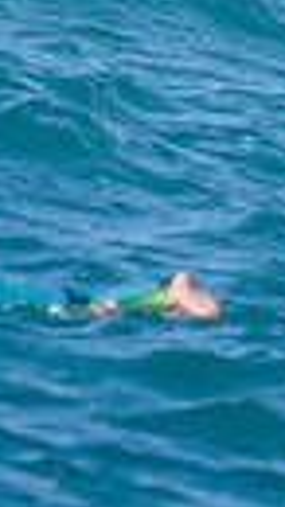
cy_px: -69
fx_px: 38460
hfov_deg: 0.4
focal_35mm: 2859
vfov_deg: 0.8
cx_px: 664
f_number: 5.6
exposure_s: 1/2000
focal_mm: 500
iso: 320
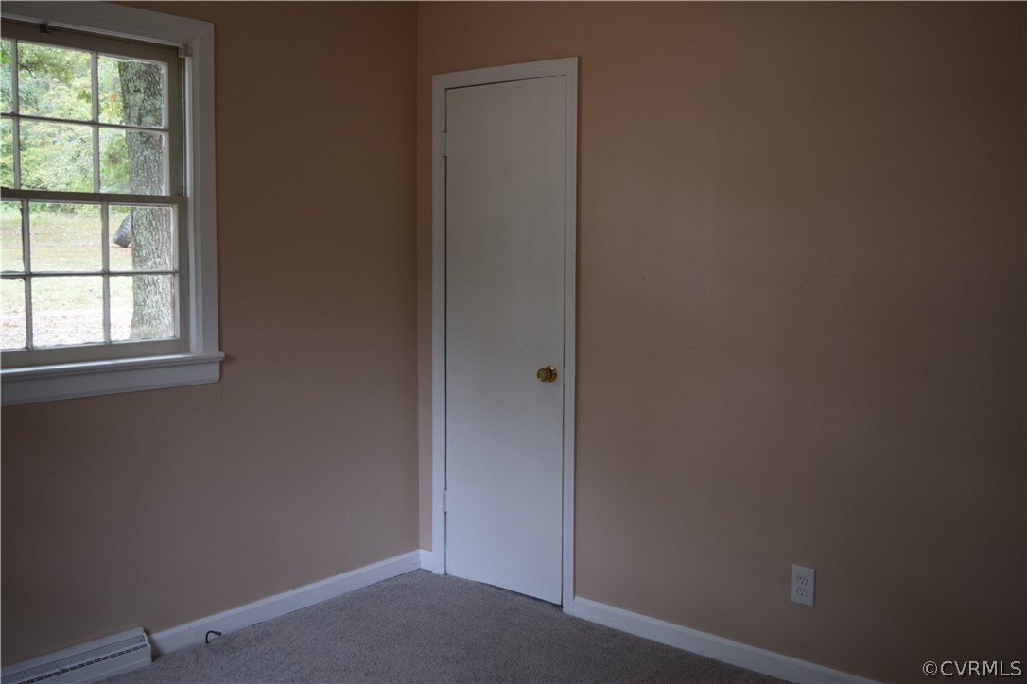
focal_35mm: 36
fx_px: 1027
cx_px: 514
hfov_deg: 53.1
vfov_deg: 36.9
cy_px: 342
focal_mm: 24
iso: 500
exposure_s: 1/60
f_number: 4
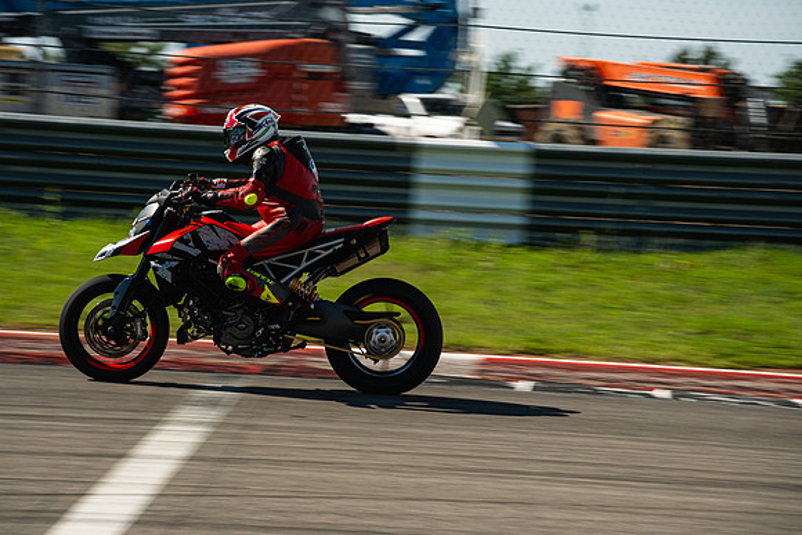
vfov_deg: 8.2
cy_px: 268
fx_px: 3721
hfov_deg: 12.3
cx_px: 401
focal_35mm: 167
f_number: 6.4
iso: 160
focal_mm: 111.3
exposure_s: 1/320
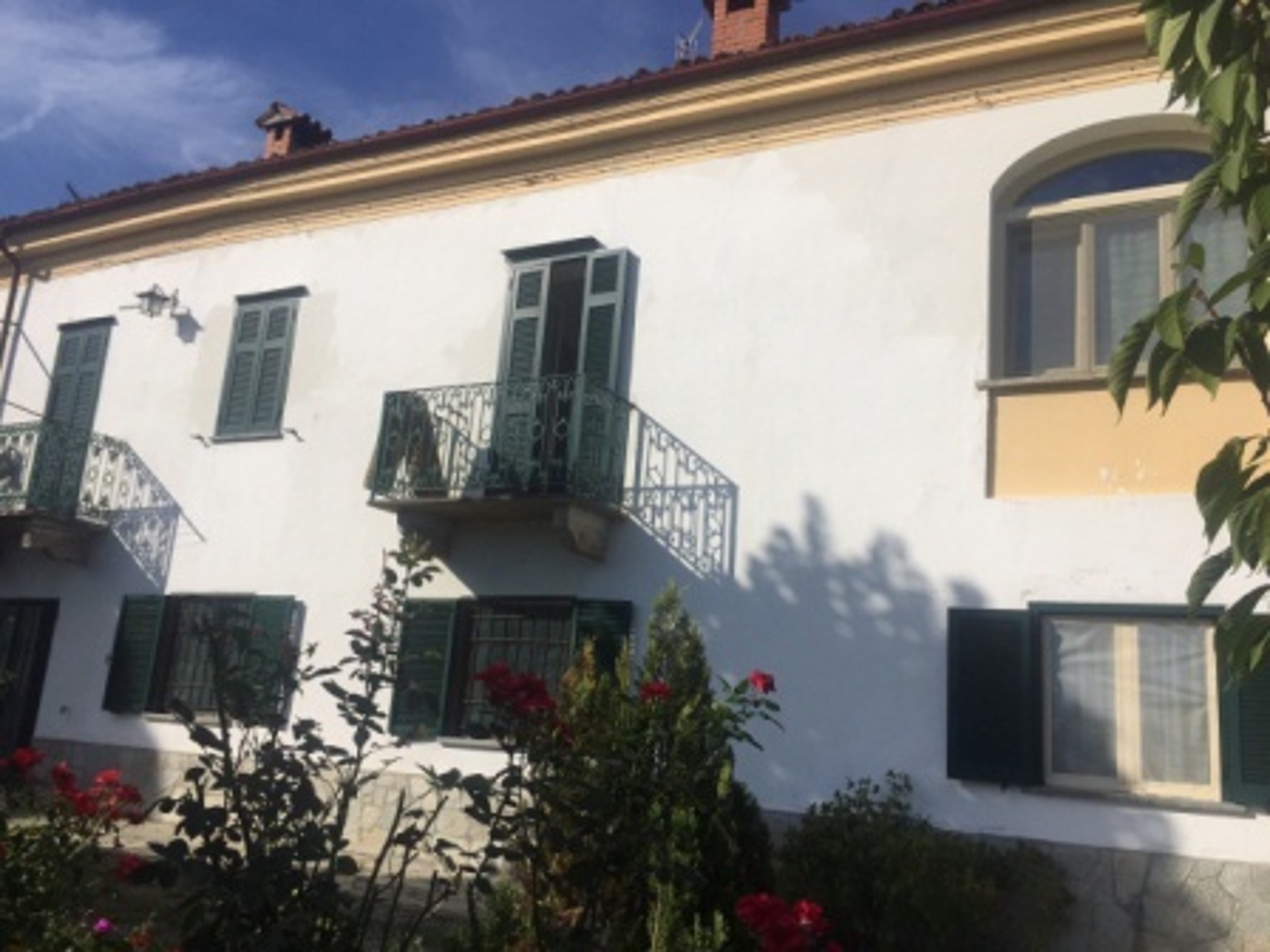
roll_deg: -3.8
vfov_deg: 48.2
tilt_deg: +11.4
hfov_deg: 61.7
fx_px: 1064
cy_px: 476
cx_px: 635
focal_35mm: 29
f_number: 2.2
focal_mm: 4.15
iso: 32
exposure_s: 1/4405
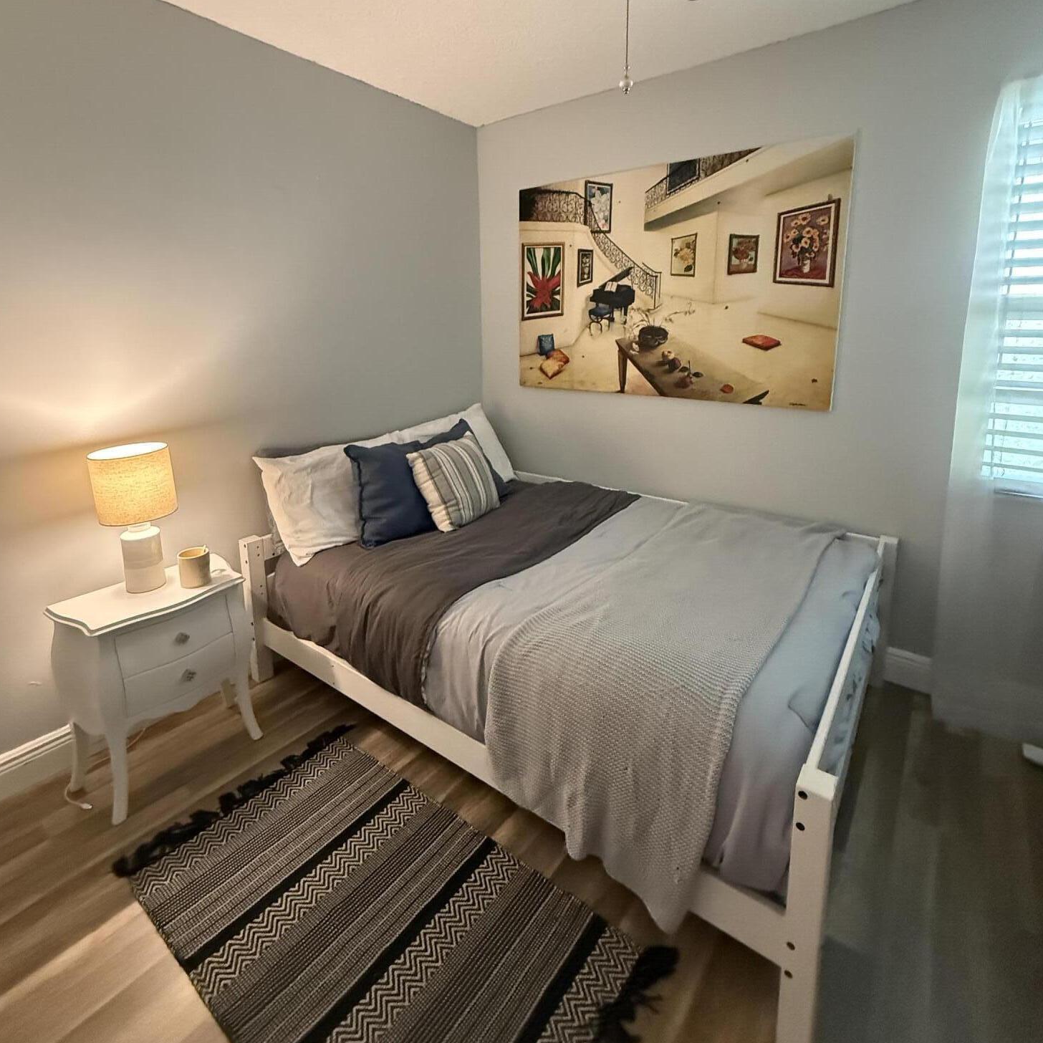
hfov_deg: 84.0
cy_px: 423
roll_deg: +1.0
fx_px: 580
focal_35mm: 17
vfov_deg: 83.1
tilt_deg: -10.6
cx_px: 516
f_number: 2.2
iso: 1250
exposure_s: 1/60
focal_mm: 2.22
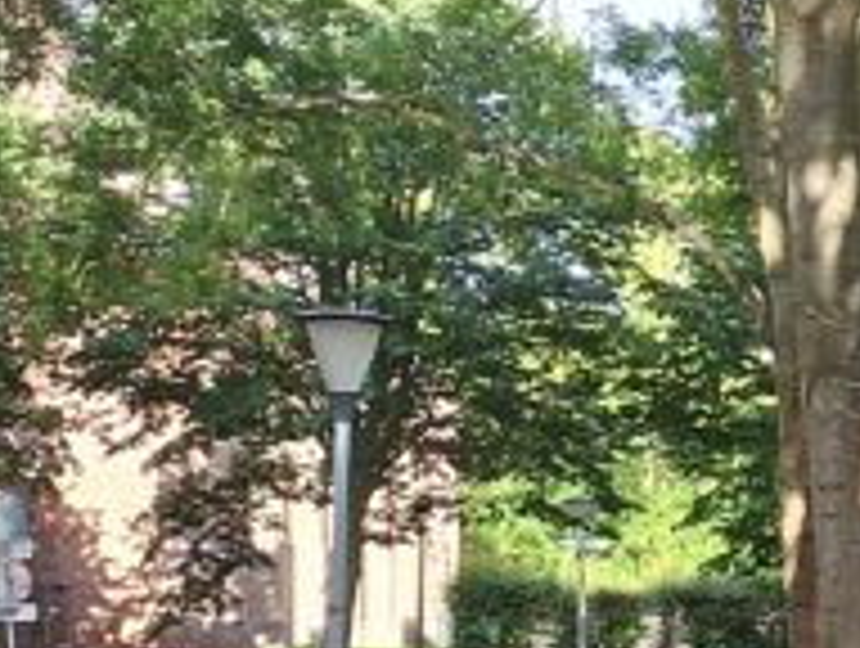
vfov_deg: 12.0
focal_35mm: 123
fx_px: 3062
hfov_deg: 12.3
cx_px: 2134
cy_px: 630
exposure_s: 1/550
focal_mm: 5.54
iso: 40
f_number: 1.8
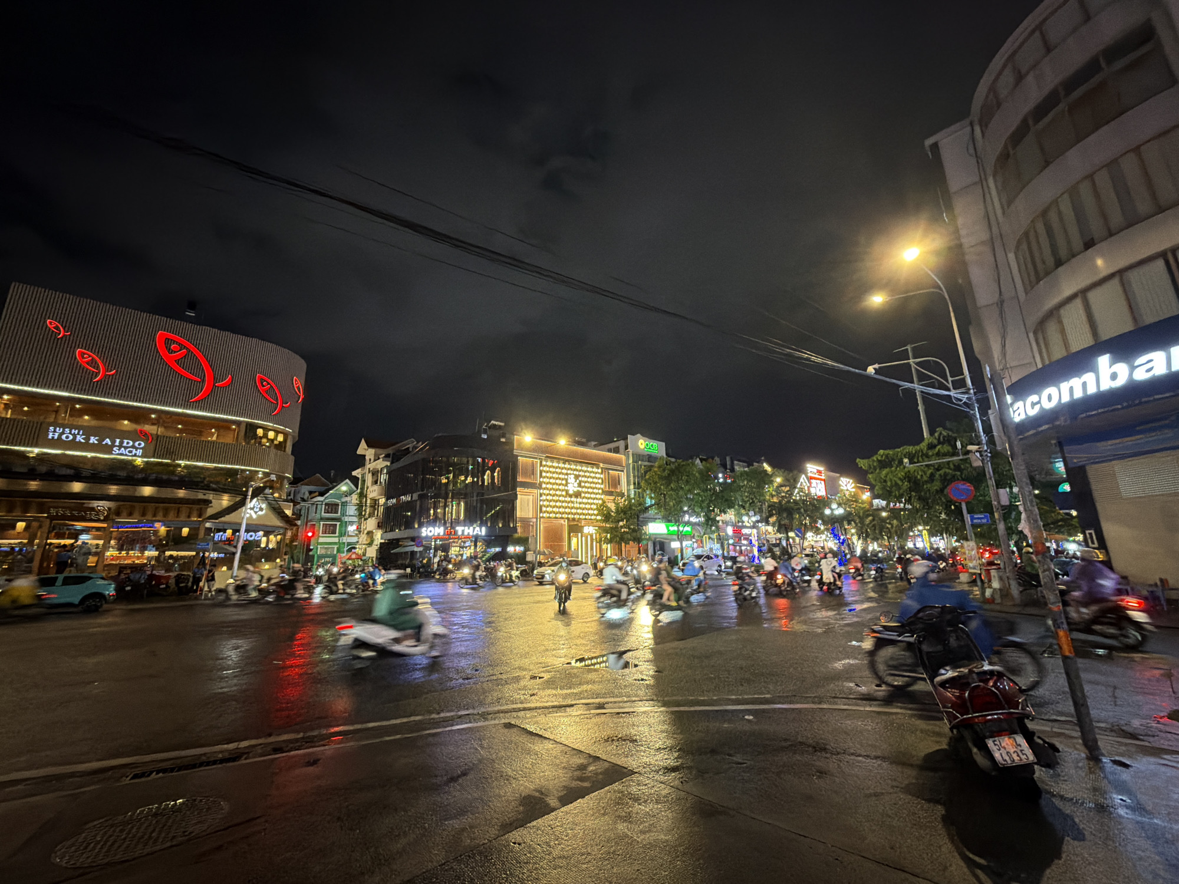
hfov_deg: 102.1
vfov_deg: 85.7
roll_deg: +1.6
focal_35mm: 14
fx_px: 477
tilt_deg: +13.5
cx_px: 590
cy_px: 442
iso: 800
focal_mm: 2.22
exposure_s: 1/33
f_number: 2.2
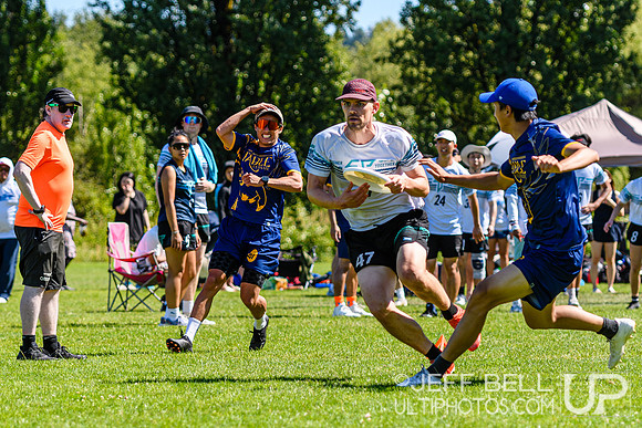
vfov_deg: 6.3
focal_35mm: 217
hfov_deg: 9.5
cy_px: 228
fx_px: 3876
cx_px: 368
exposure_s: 1/1250
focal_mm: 100
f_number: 3.2
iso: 100
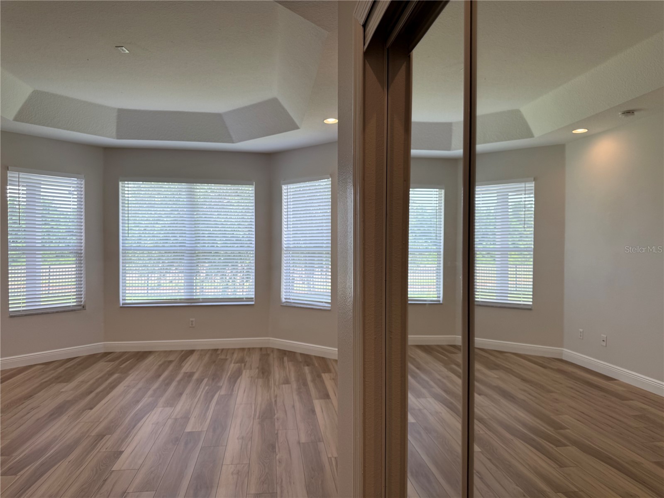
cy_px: 249
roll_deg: -0.5
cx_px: 332
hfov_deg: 71.6
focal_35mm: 24
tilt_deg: -0.6
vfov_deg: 56.8
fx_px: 460
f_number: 1.78
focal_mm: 6.76
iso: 64
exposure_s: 1/208
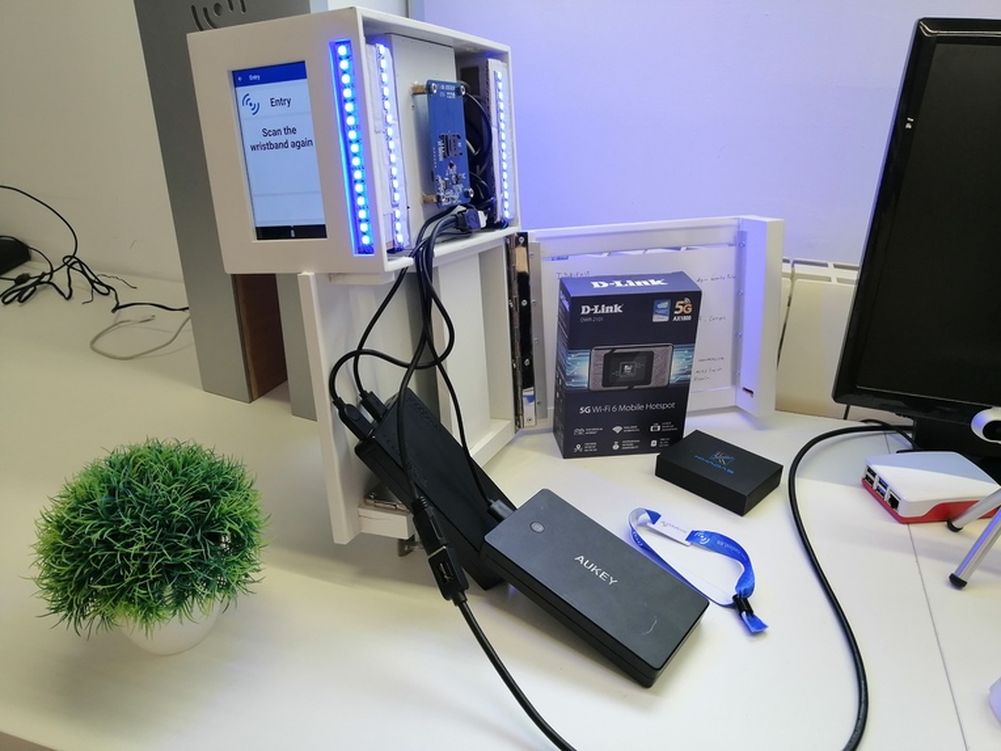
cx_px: 500
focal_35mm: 26
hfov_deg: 67.3
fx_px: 752
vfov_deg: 53.1
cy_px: 376
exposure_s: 1/50
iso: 80
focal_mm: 3.96
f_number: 1.8
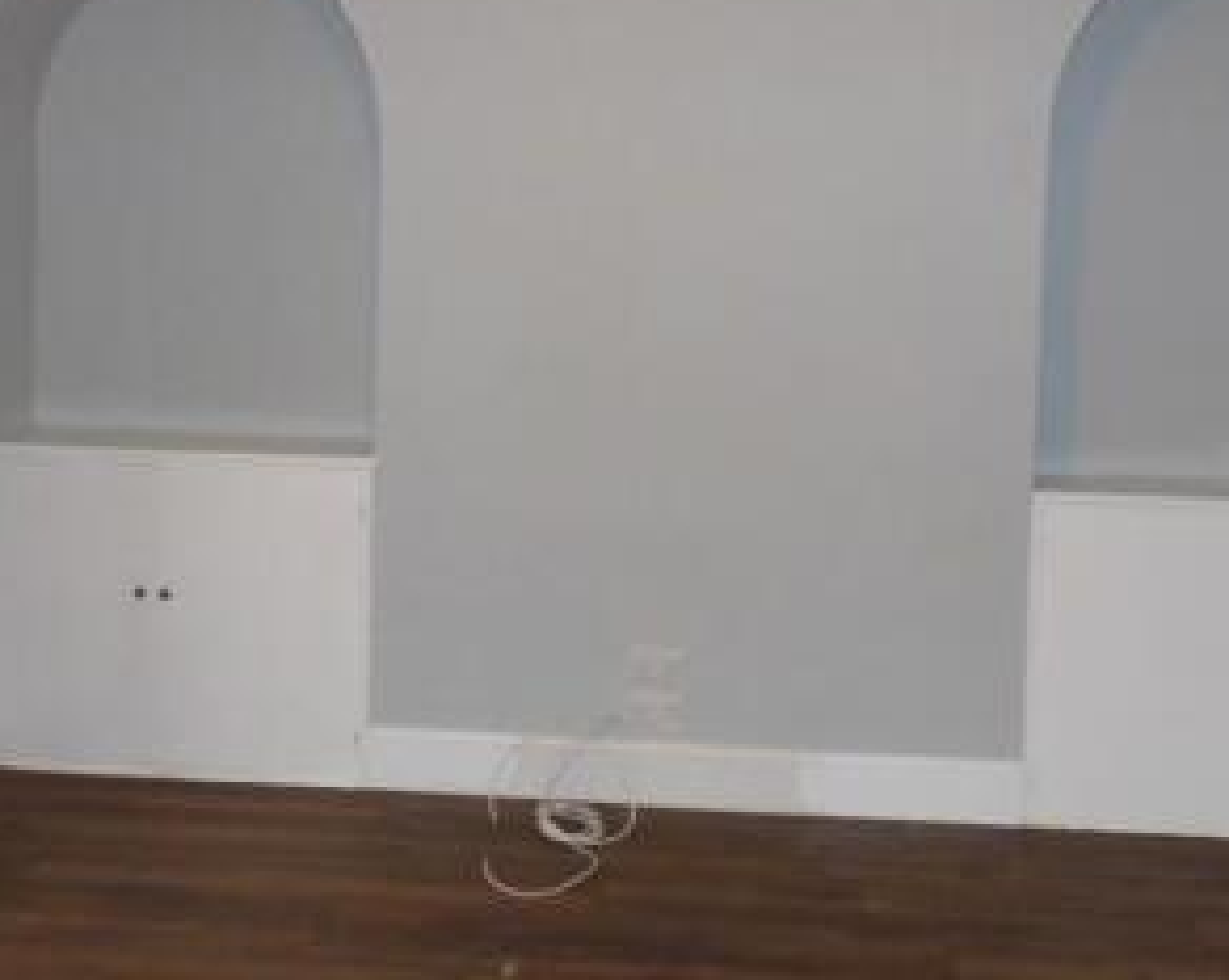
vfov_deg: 38.0
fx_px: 1417
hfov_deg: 46.8
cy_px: 385
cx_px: 671
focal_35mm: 39
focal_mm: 3.58
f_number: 2.8
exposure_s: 1/60
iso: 250
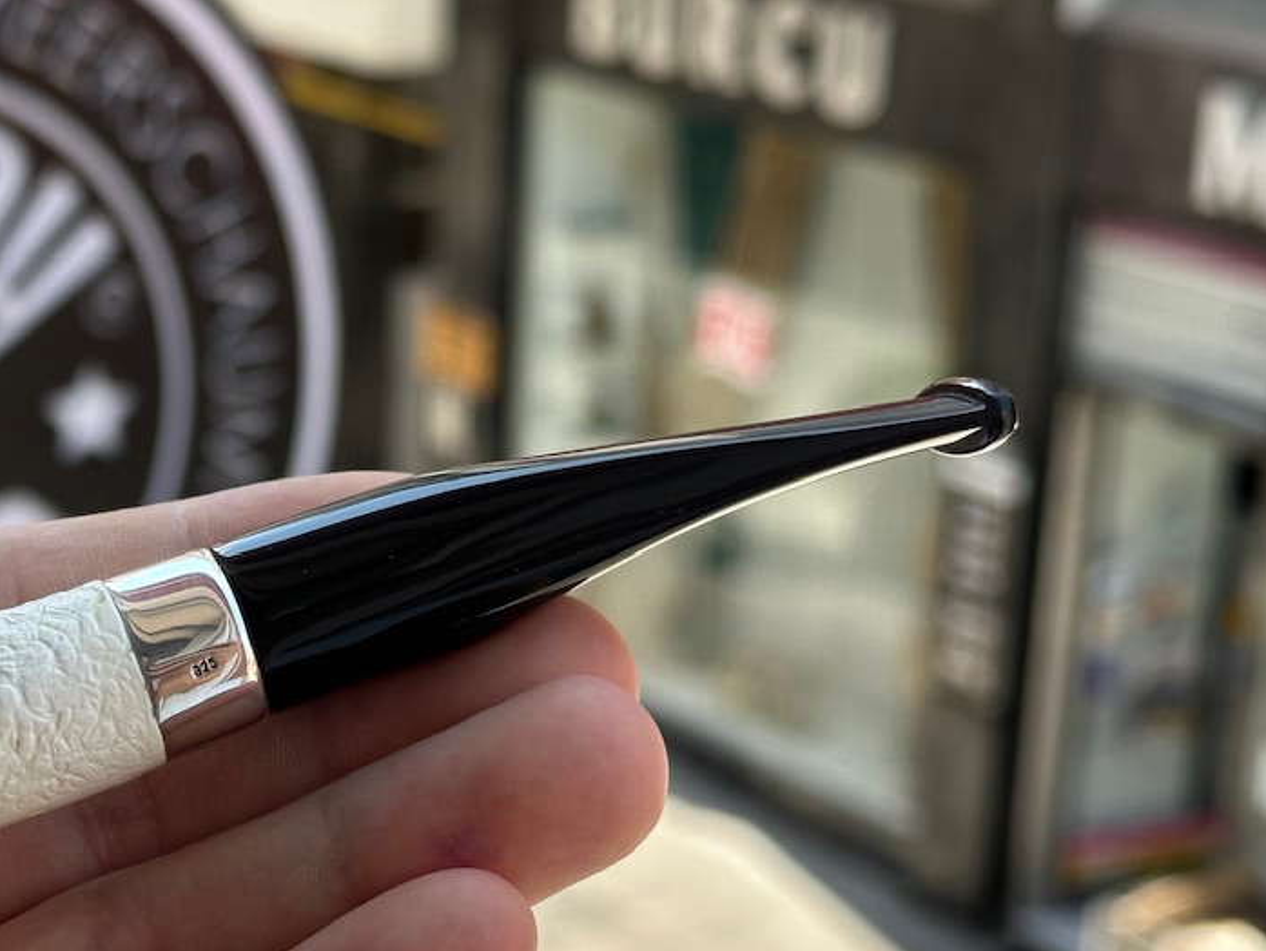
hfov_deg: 21.7
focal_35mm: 88
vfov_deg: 16.8
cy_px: 621
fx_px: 3220
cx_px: 112
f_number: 1.78
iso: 64
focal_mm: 6.86
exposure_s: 1/816
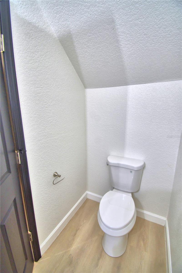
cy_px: 136
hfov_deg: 77.3
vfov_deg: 100.4
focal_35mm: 15
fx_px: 114
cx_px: 91
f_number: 4.5
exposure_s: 1/60
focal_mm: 10
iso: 400
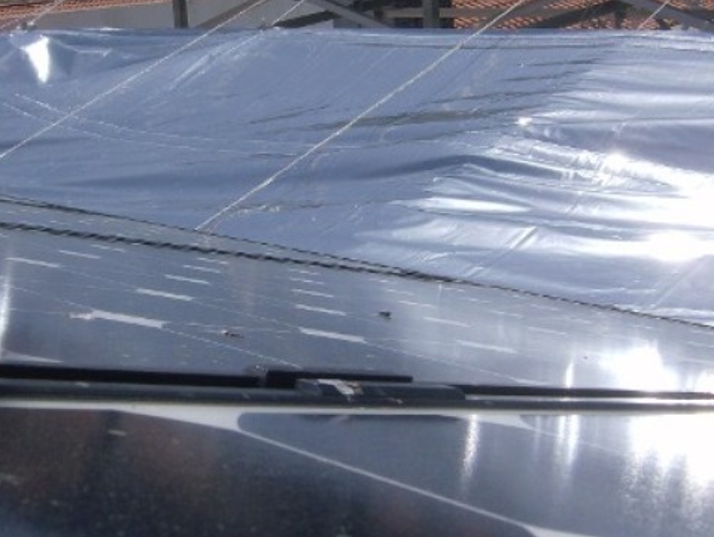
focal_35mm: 60
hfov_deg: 31.9
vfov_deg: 24.4
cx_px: 240
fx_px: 1239
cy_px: 206
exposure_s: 1/2000
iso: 100
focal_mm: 6
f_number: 4.7
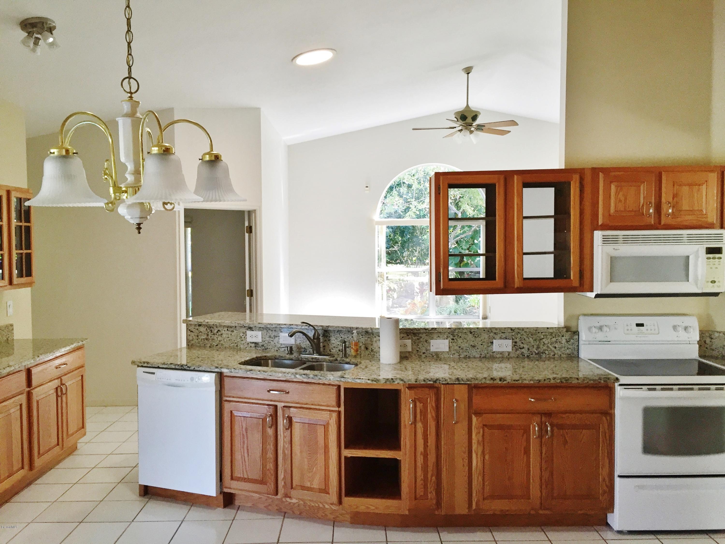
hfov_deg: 61.7
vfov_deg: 48.2
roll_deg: -0.4
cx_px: 362
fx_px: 607
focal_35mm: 29
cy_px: 272
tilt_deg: -2.4
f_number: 2.2
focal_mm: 4.15
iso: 40
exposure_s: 1/30
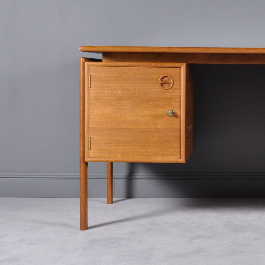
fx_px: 799
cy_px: 132
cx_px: 254
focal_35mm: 92
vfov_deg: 18.8
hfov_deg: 18.4
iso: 400
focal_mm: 25
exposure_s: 1/5
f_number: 8
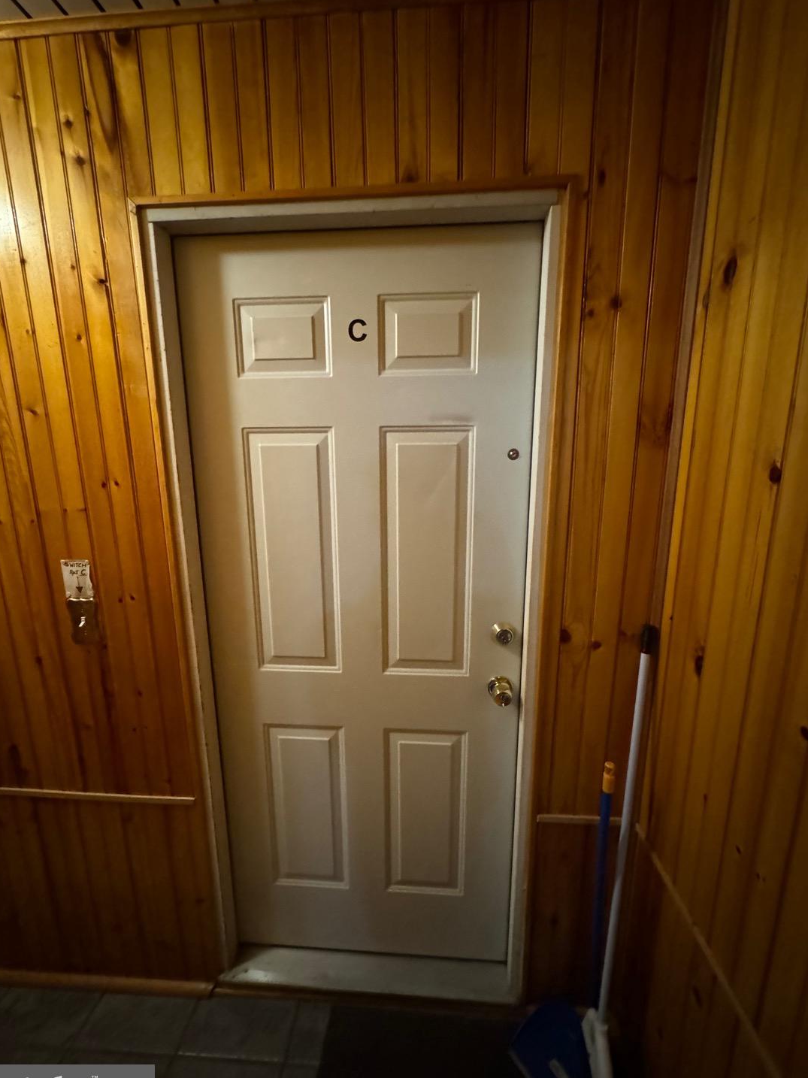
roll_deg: +1.3
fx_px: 467
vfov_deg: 98.2
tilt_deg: -12.5
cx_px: 400
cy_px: 549
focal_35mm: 15
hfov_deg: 81.7
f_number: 2.2
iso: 1250
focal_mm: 2.22
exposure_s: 1/40
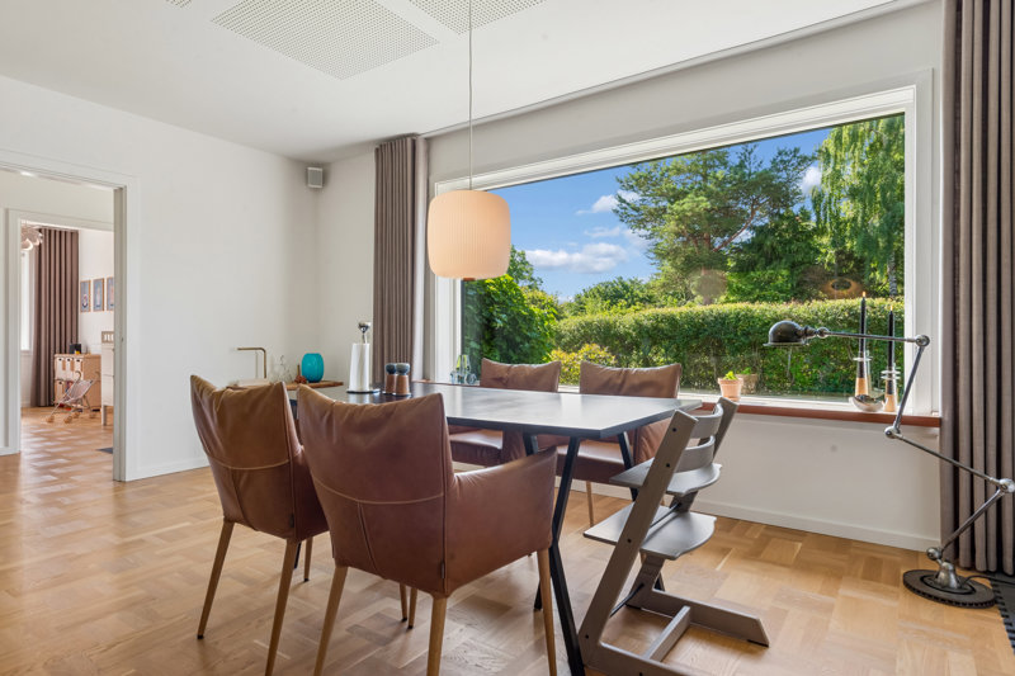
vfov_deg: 61.9
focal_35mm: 20
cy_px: 338
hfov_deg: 84.0
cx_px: 508
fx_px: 564
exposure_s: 1/13
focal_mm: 20
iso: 200
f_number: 10
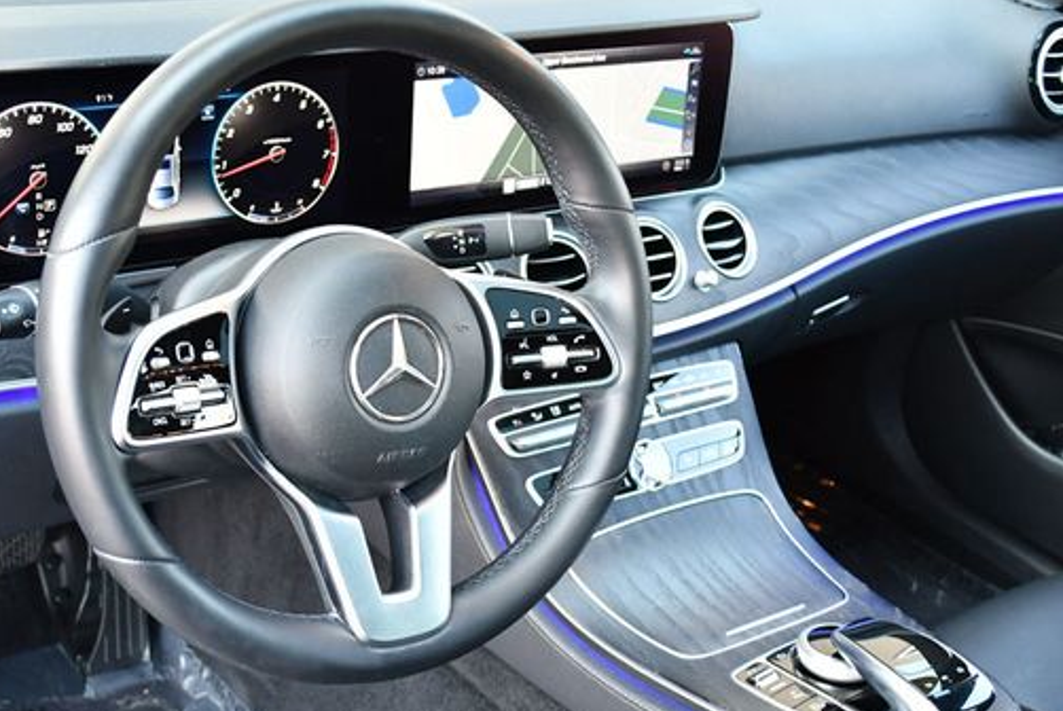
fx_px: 1508
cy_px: 366
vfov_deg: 26.6
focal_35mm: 51
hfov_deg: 38.5
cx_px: 388
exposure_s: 1/125
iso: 1100
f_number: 3.8
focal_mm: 20
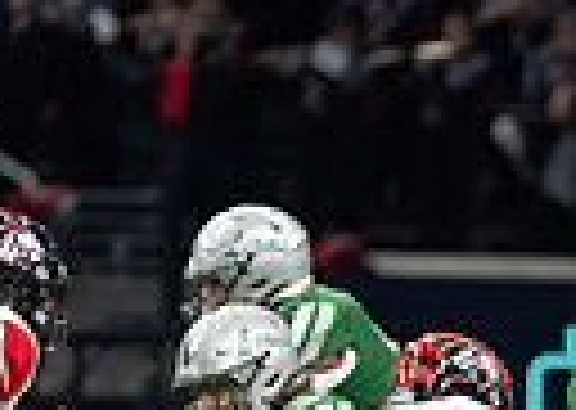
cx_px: 630
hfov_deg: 2.1
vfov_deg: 1.5
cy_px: 527
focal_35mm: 949
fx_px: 15500
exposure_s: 1/1250
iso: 1600
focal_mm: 200
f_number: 2.8
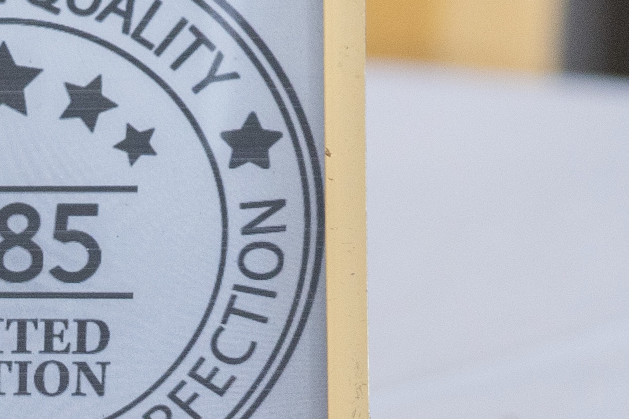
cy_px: 187
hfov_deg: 4.9
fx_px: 7215
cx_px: -441
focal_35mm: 413
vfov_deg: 3.3
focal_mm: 70
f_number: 2.8
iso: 640
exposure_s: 1/400
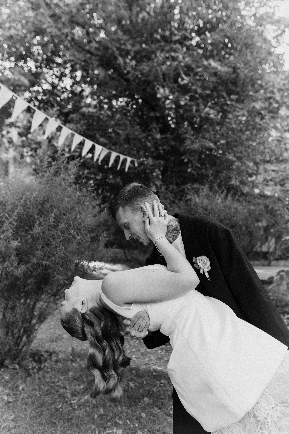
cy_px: 217
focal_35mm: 35
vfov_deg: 54.4
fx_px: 421
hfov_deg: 37.9
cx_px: 144
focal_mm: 35
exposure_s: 1/200
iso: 400
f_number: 2.5
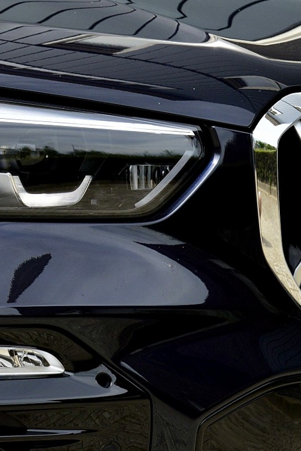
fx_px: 1467
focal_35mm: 117
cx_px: -96
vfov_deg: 17.5
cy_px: 181
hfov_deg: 11.4
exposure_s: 1/400
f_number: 11
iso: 400
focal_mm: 40
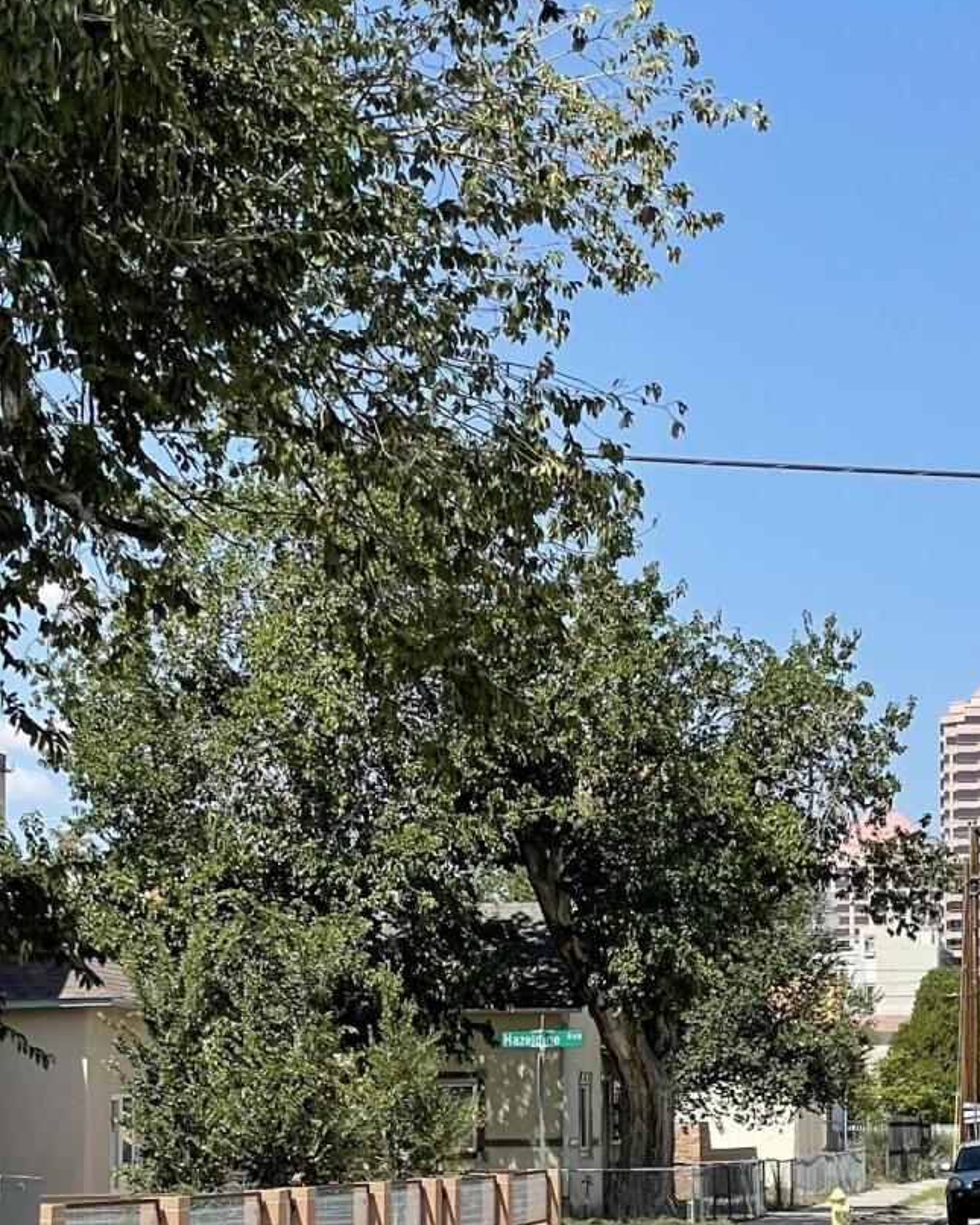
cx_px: 1138
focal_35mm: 126
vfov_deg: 15.2
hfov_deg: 12.0
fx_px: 4567
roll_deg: +0.2
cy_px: 804
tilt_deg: +6.1
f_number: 2
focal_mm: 6
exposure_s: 1/1653
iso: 25
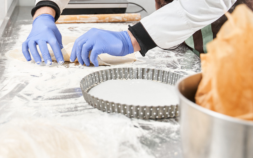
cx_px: 51
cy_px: 24
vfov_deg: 20.6
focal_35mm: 62
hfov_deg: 32.1
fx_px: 428
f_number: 3.5
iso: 500
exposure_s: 1/160
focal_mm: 33
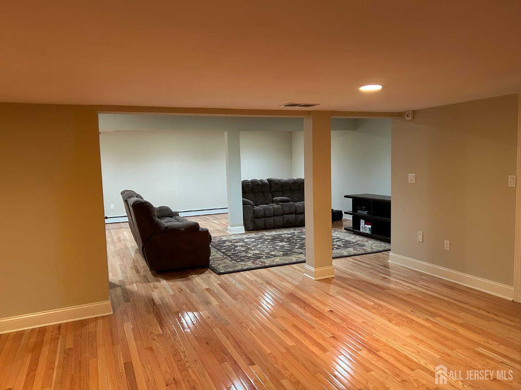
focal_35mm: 26
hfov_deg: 67.3
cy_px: 195
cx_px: 260
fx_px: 391
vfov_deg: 53.1
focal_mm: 5.7
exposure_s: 1/60
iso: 400
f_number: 1.5
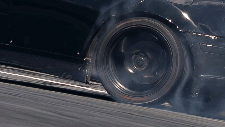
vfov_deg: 0.9
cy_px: -24
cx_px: 0
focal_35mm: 1297
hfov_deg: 1.7
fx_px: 7742
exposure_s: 1/125
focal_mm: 140
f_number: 9
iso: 100
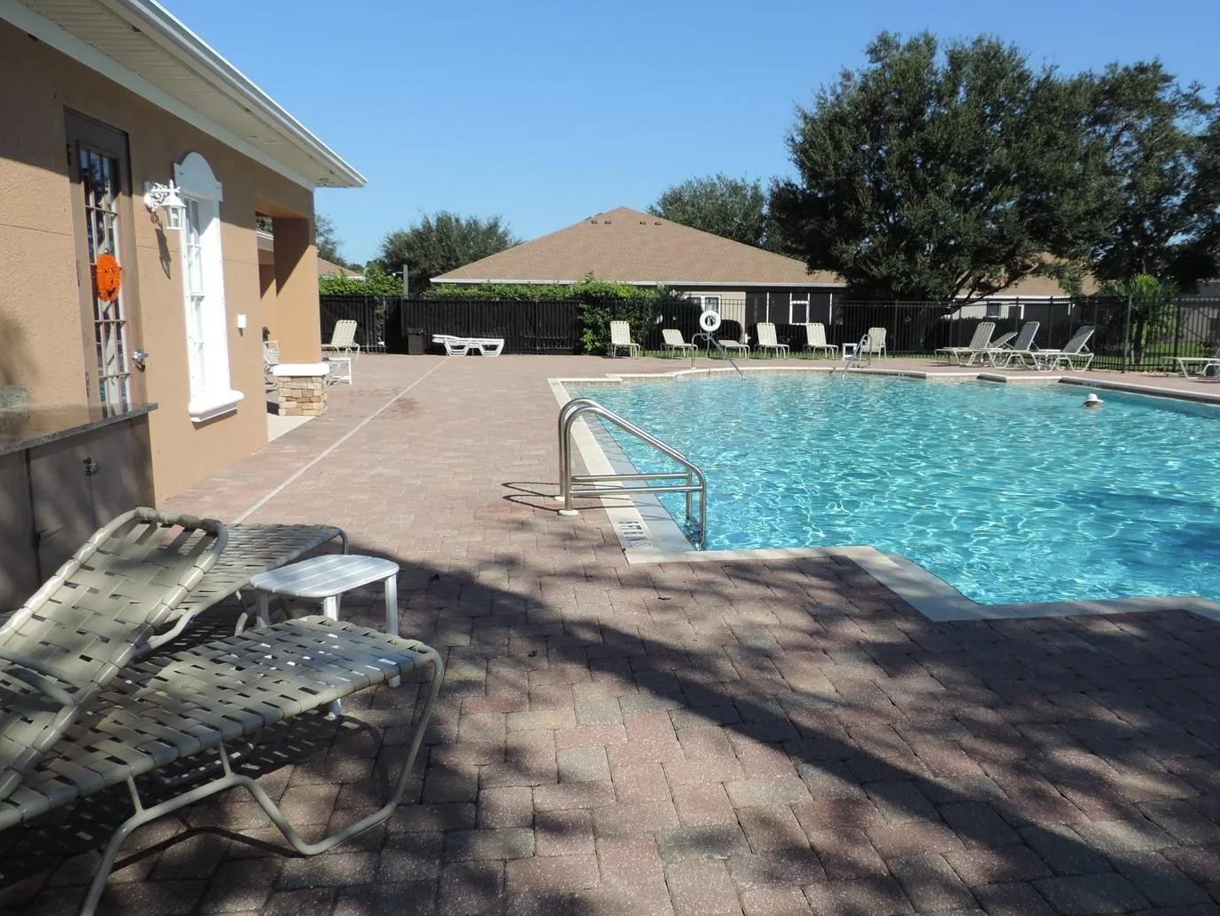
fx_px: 987
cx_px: 668
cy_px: 487
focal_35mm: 28
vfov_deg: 49.7
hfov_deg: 63.3
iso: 80
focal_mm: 4.3
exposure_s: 1/1250
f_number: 3
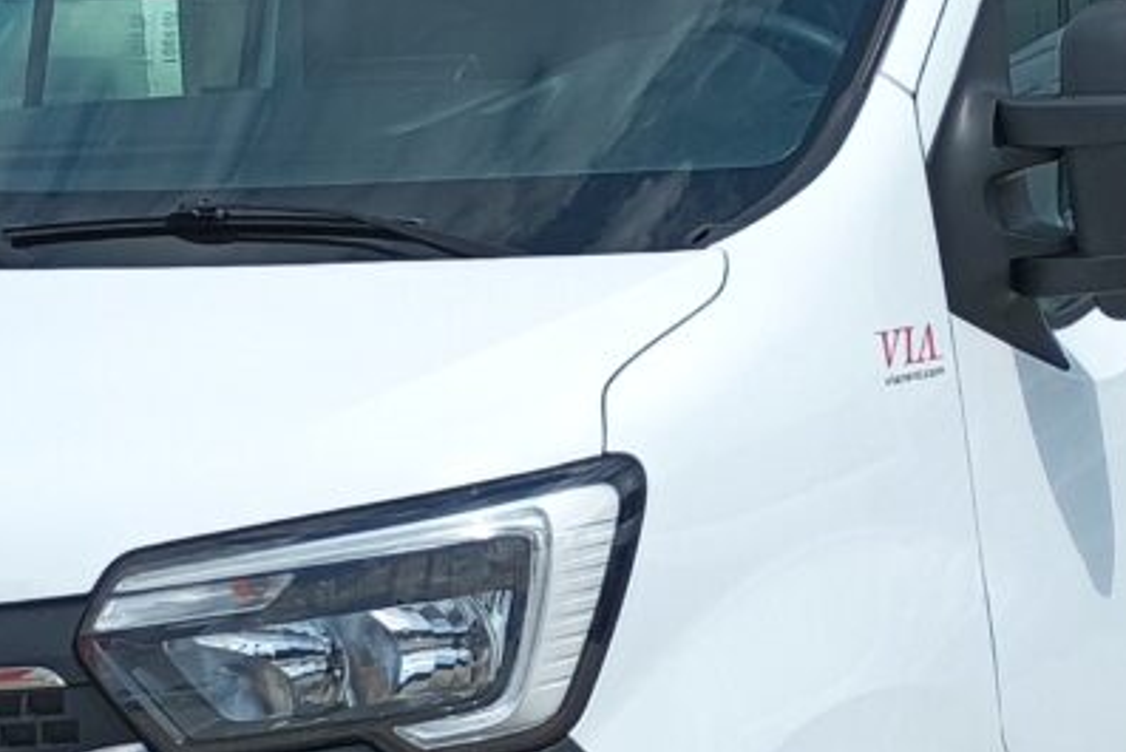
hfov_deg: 15.6
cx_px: 760
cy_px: 400
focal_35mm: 131
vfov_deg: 10.5
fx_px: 4099
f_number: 1.8
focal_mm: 4.26
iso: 52
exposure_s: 1/940
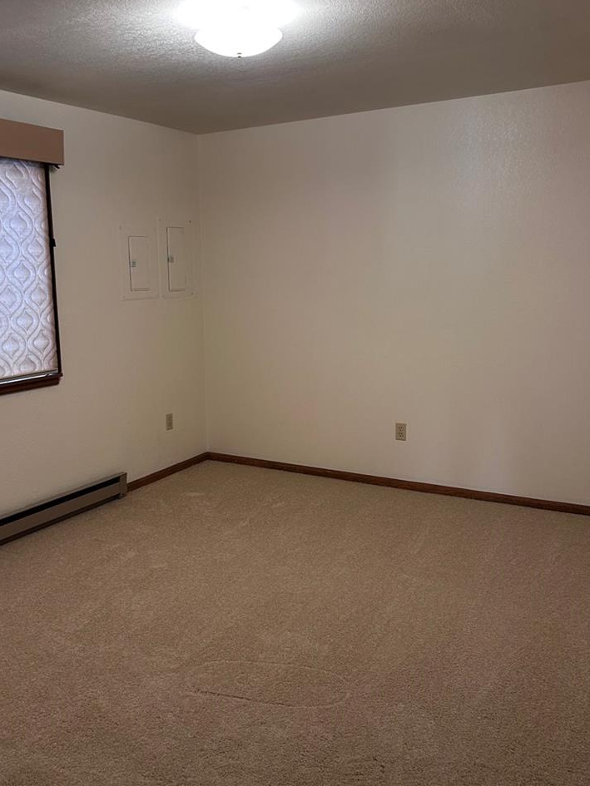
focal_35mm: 33
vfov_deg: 55.3
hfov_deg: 42.8
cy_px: 387
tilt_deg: -9.4
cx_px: 253
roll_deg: +0.3
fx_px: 750
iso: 100
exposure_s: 1/60
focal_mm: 5.7
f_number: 1.5
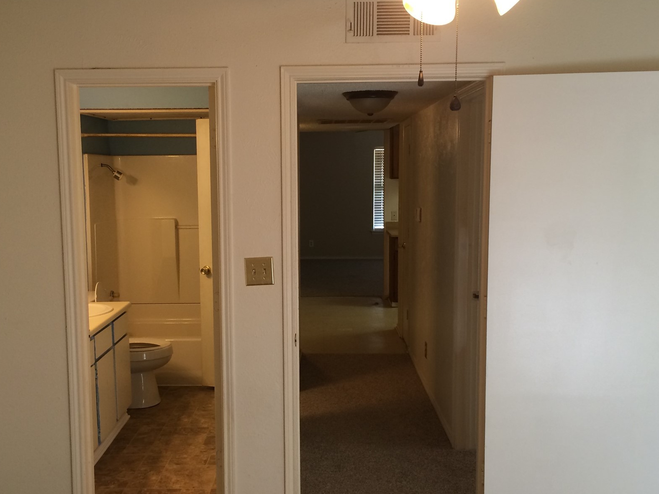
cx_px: 302
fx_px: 743
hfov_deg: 47.8
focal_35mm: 39
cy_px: 256
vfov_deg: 36.8
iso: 80
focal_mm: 4.12
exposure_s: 1/30
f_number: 2.2
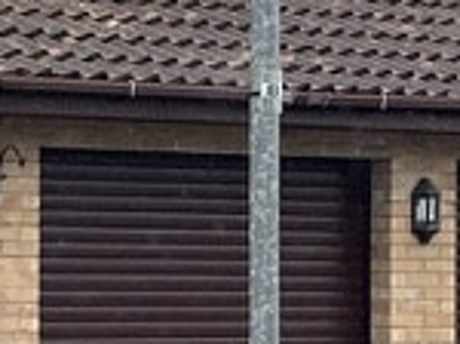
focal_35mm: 178
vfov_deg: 8.3
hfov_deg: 11.1
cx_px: 80
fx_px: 2362
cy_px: 264
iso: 50
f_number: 1.6
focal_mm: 5.1
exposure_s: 1/1009
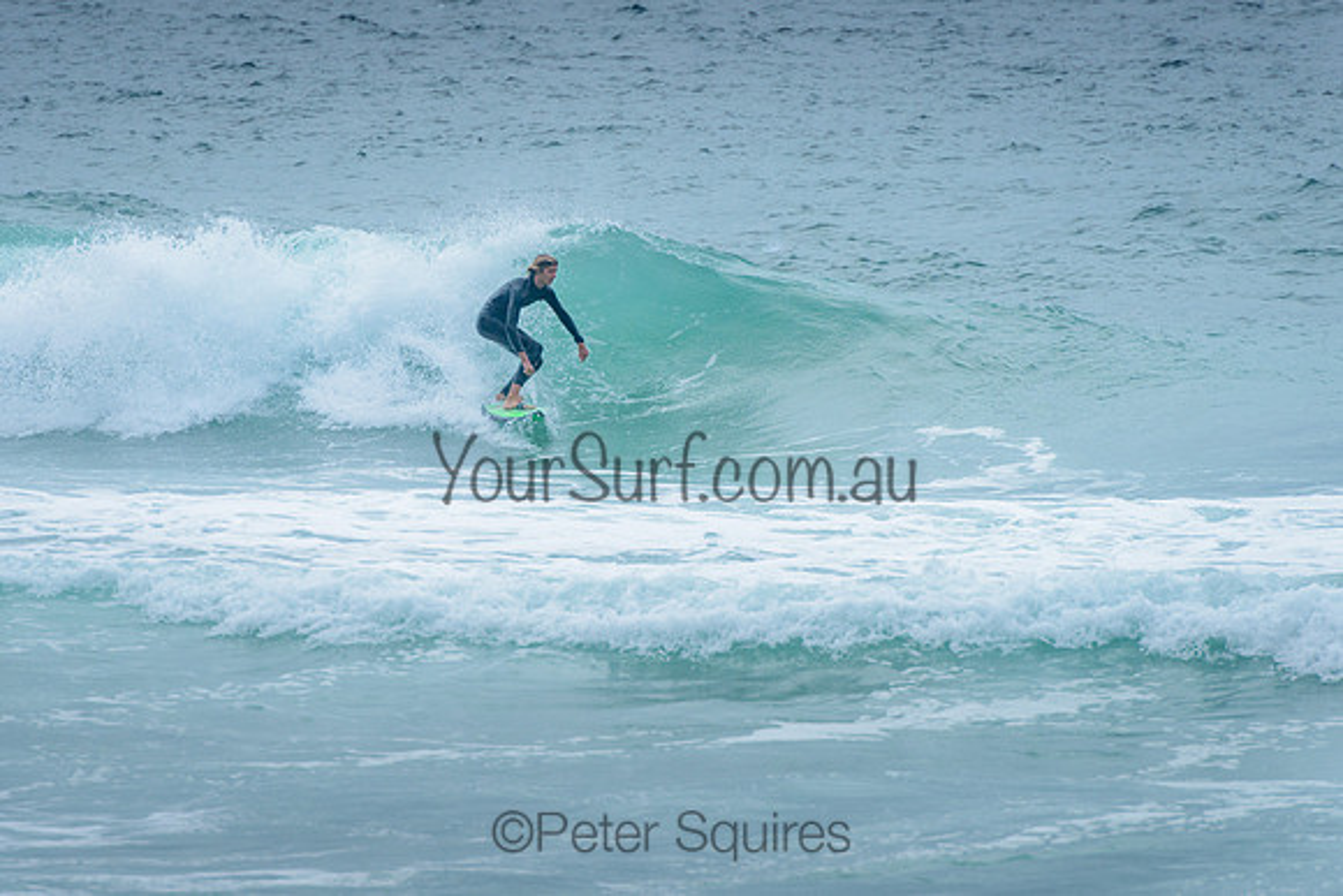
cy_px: 379
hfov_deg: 4.2
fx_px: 18289
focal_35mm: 490
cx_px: 595
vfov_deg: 2.8
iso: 500
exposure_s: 1/1600
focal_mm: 400
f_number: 8
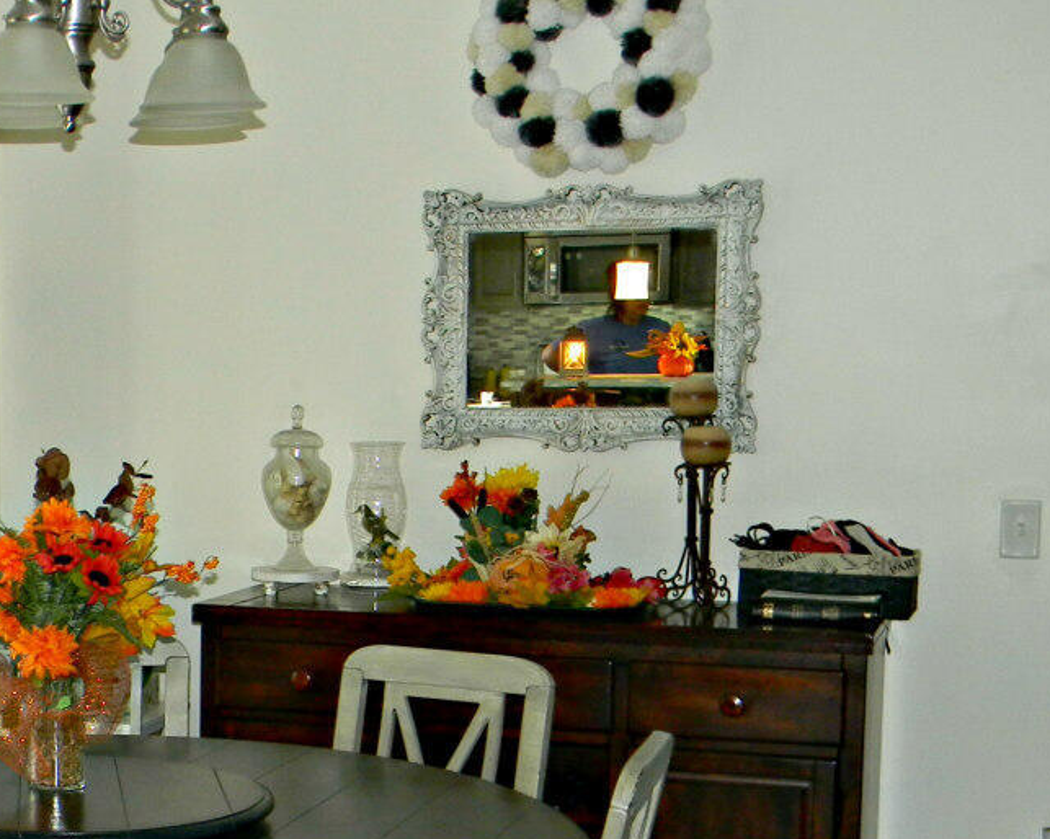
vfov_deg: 21.6
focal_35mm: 70
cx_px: 93
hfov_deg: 26.2
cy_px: 664
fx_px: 2175
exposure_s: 1/30
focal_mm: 6.4
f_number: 3.7
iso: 200
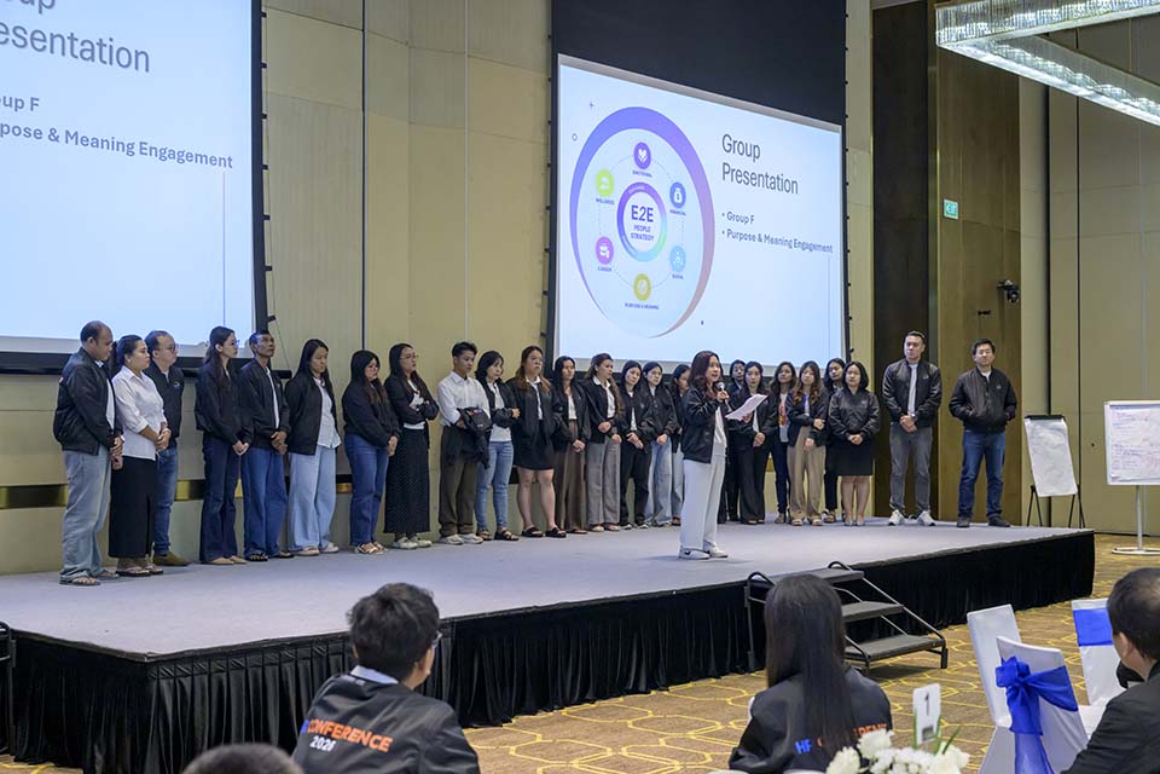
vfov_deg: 29.2
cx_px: 580
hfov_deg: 42.7
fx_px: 1482
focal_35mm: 46
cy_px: 387
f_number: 4.5
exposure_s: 1/200
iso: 2000
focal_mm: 46
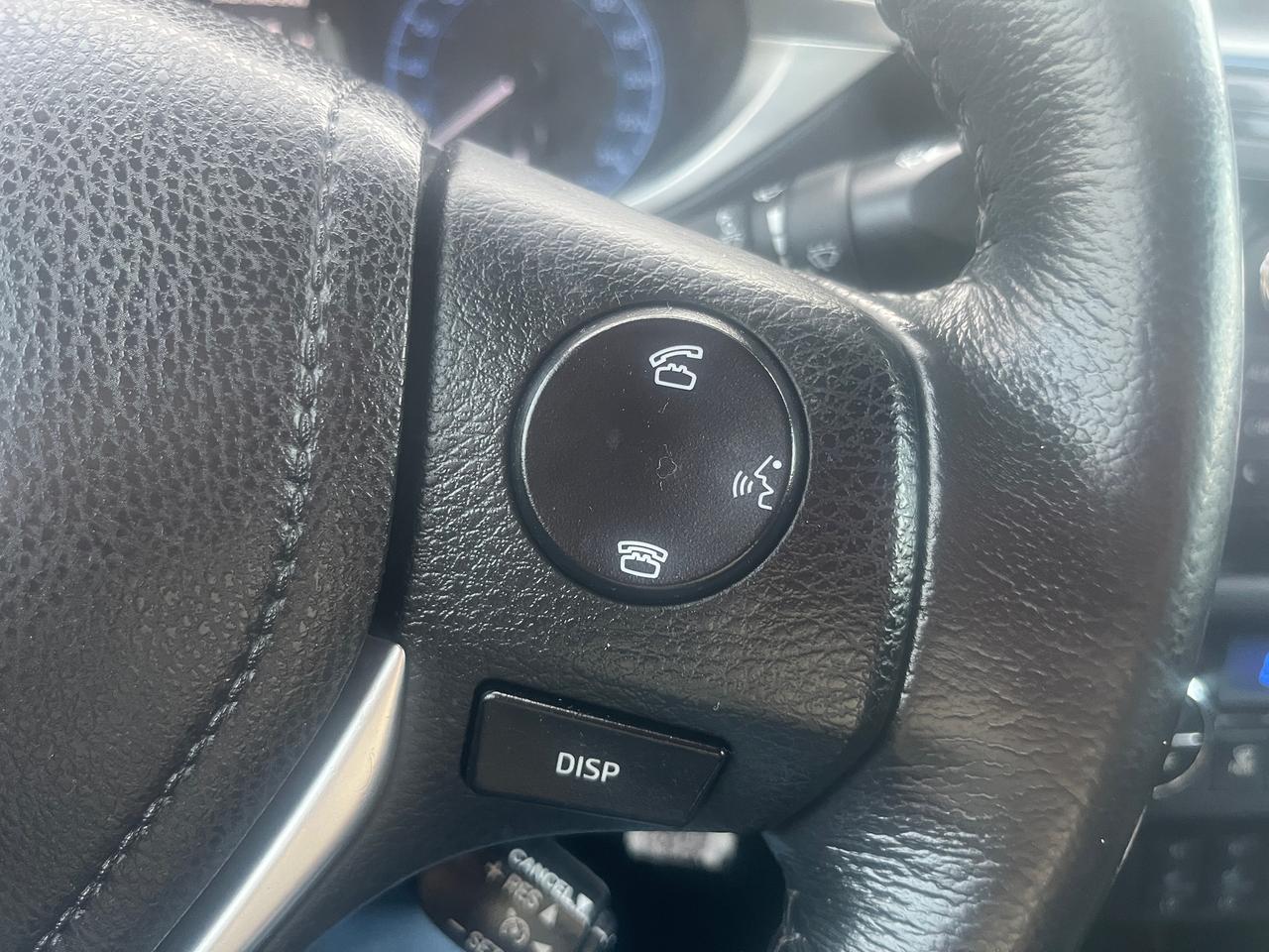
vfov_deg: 53.1
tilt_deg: -27.3
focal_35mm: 26
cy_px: 476
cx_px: 634
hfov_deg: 67.3
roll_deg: -3.0
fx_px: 953
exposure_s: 1/60
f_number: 1.6
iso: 250
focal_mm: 5.1
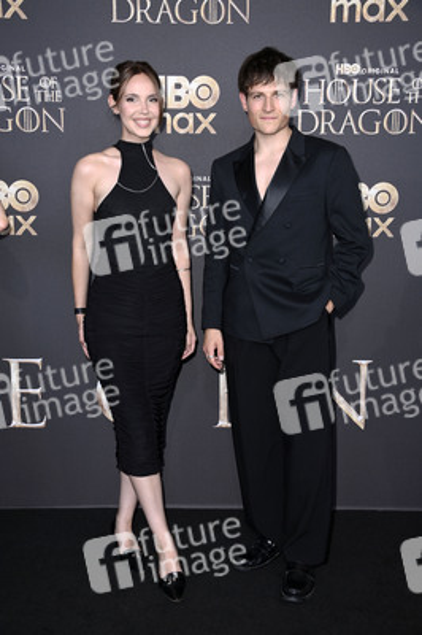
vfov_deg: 43.6
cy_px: 318
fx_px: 793
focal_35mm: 45
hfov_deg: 29.8
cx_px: 211
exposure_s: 1/250
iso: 320
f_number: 5.6
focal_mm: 45
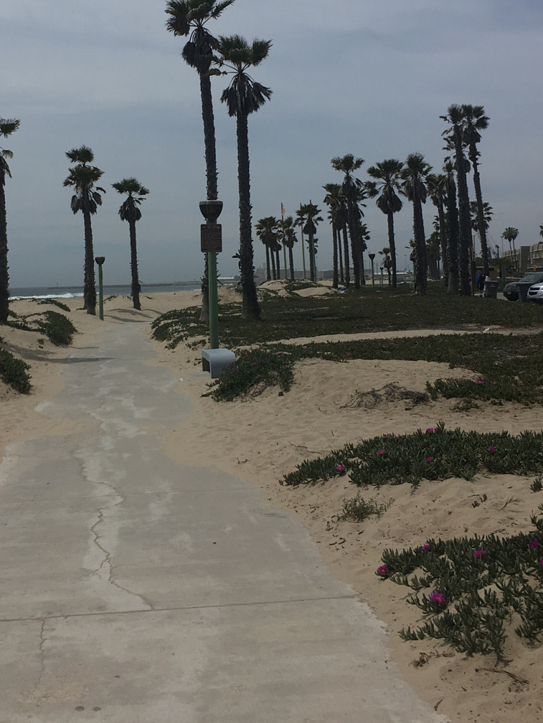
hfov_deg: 31.3
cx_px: 176
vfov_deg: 40.7
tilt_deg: +1.7
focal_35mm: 46
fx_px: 962
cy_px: 241
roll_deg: +1.5
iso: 25
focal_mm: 4.15
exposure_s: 1/3663
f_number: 2.2
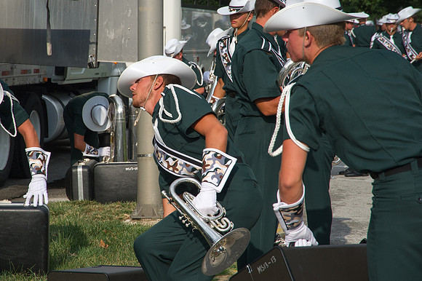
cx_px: 163
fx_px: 1726
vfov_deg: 9.3
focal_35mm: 147
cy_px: 121
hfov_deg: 13.9
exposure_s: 1/500
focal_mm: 120
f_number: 11
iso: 320
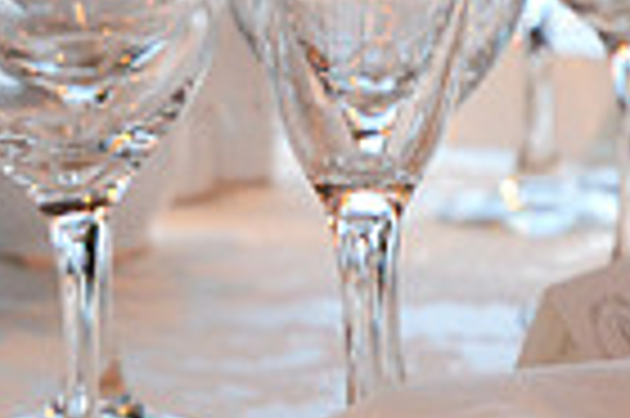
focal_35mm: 217
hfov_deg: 9.1
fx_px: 3794
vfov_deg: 6.3
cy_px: 175
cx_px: -428
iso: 2800
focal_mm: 35
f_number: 4.5
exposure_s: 1/30
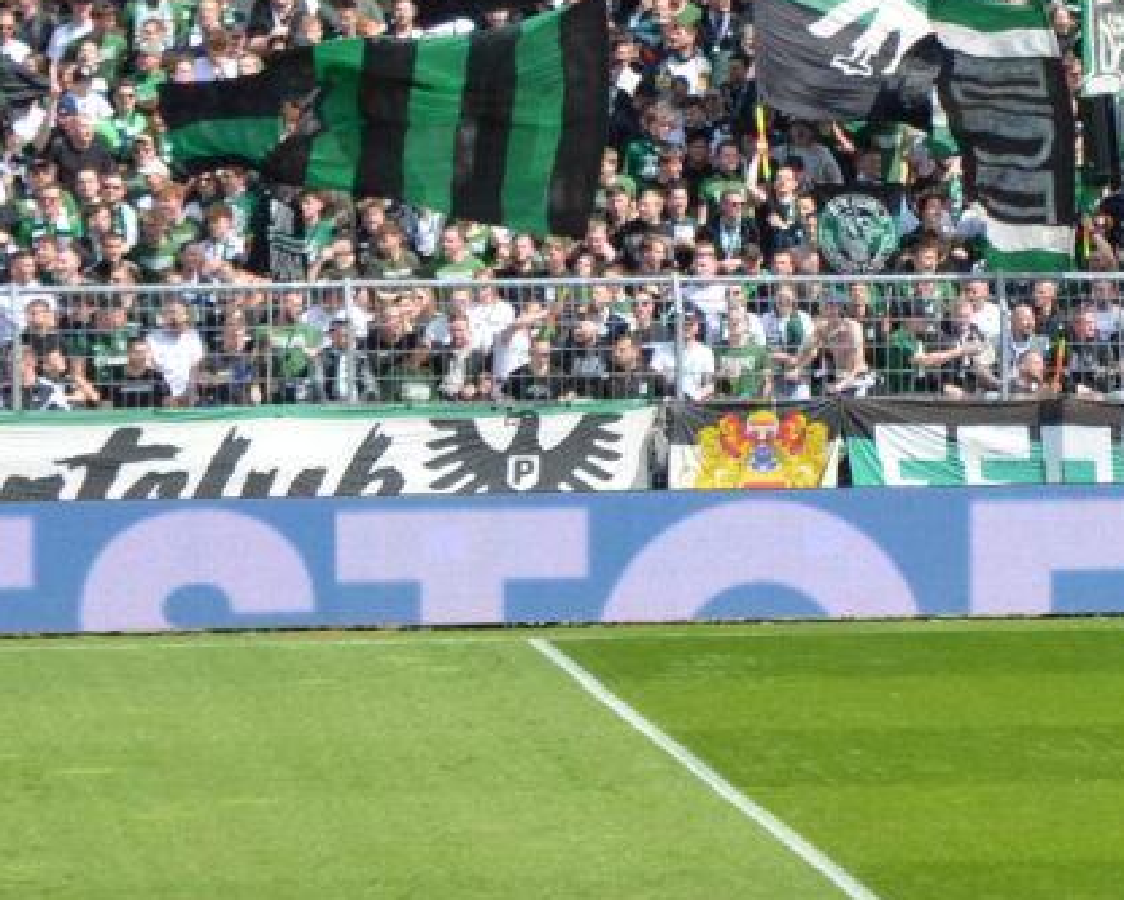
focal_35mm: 334
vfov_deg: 4.6
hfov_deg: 5.8
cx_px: 1162
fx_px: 11116
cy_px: -121
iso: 200
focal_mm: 62
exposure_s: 1/500
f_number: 5.6
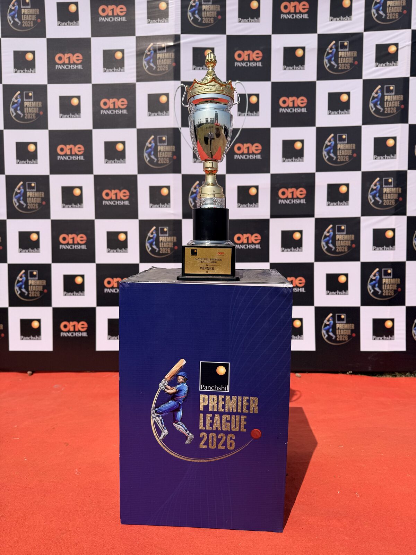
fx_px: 385
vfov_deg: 71.6
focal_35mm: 24
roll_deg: -1.0
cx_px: 208
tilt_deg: -3.4
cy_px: 278
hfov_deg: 56.8
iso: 80
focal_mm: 6.76
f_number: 1.78
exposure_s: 1/8130
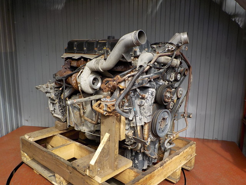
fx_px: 213
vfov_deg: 46.8
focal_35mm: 30
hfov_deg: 60.0
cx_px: 123
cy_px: 92
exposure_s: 1/250
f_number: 3.3
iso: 125
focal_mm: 4.1
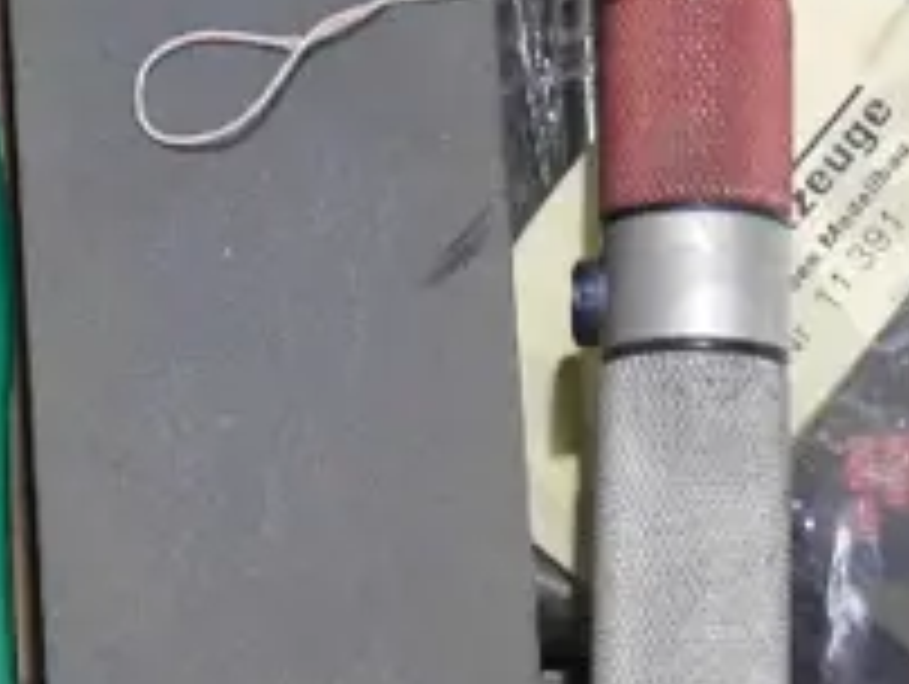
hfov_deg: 12.1
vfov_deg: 9.1
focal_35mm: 162
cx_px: 202
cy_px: 745
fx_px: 4259
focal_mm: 16
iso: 3200
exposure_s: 1/100
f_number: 4
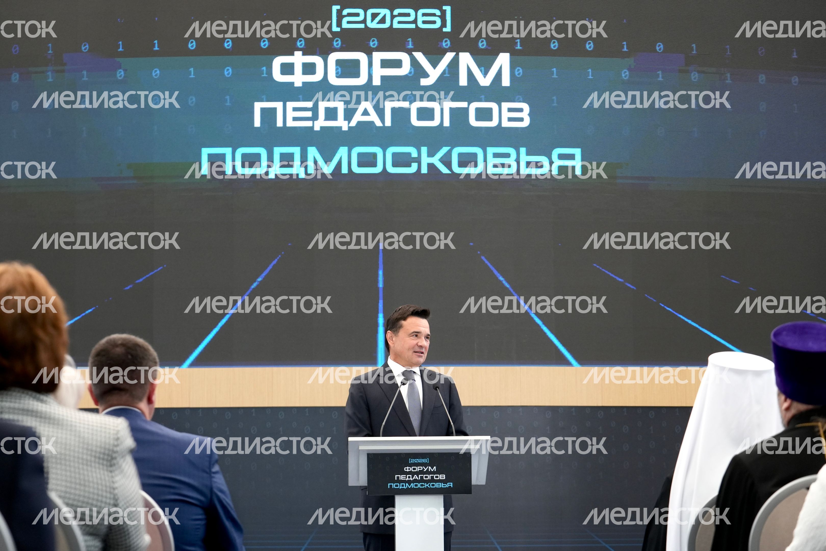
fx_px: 2363
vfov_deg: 13.3
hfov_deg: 19.8
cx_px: 413
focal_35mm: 103
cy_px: 276
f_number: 5
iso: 2500
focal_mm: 103
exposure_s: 1/160
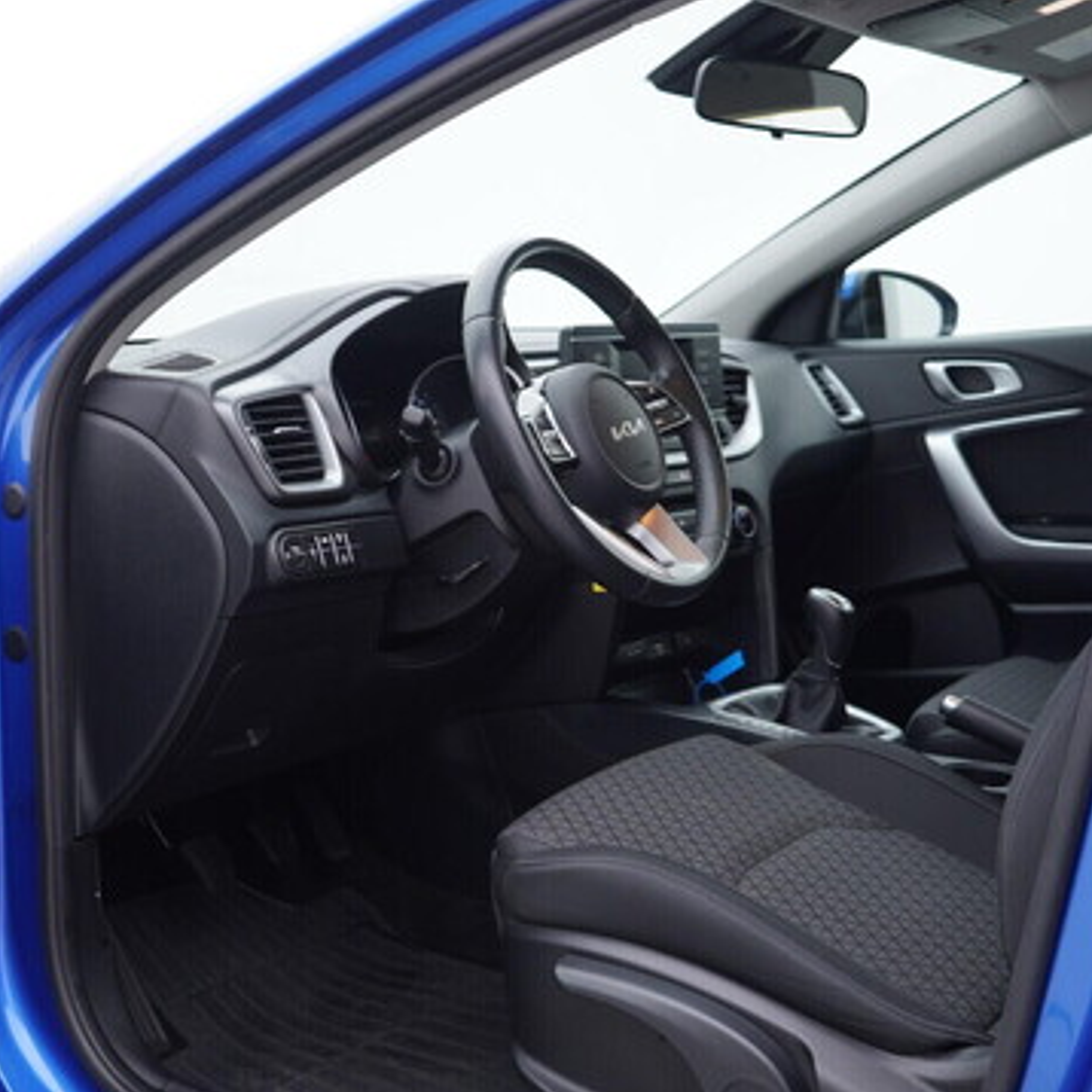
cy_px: 557
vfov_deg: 36.1
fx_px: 1677
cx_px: 421
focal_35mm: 47
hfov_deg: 35.9
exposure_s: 1/40
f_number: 2.8
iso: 125
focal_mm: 24
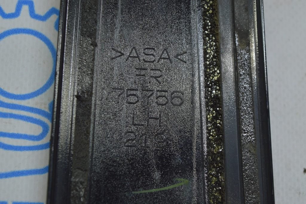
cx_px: 153
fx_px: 701
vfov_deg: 16.5
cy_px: 102
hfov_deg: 24.6
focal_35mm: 82
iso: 400
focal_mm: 55
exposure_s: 1/60
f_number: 5.6
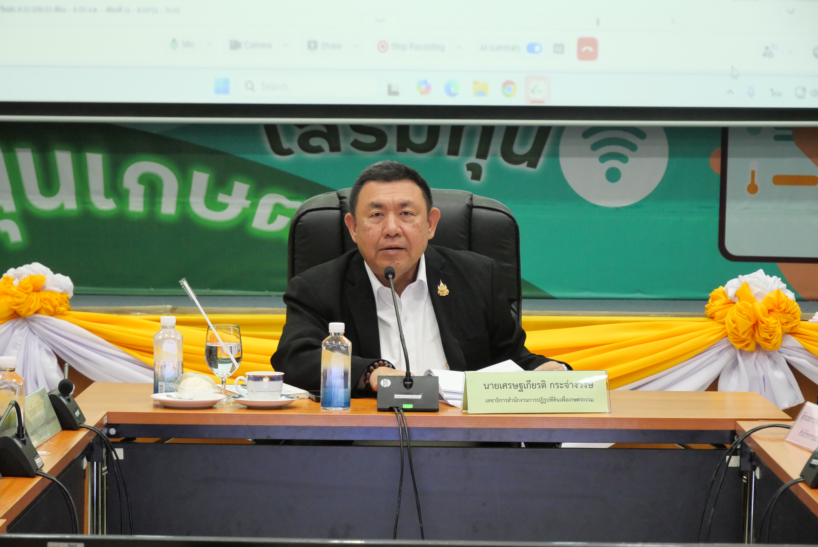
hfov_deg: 16.5
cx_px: 409
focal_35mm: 124
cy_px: 274
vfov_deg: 11.1
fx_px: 2819
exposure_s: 1/80
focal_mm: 60
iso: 3200
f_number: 5.6
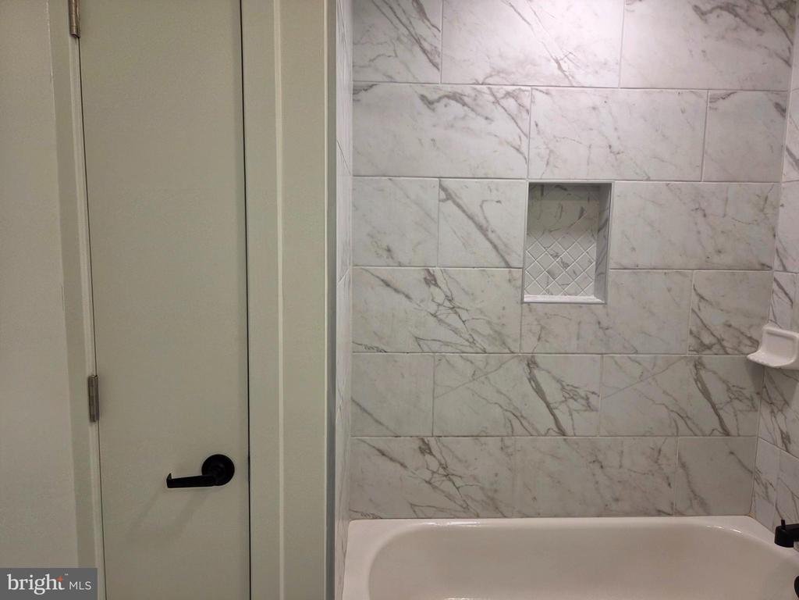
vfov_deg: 58.9
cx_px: 400
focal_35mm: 23
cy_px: 300
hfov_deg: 73.9
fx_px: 531
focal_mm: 5.4
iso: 160
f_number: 1.8
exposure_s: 1/120
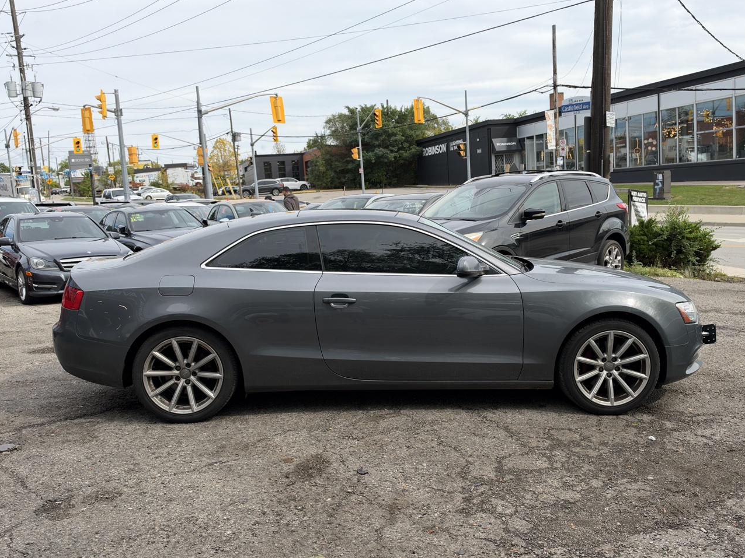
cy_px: 277
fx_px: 646
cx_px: 372
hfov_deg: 60.0
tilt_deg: -6.7
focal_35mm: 30
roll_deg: +4.7
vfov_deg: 46.8
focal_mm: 6.93
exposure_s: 1/2865
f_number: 1.8
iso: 64
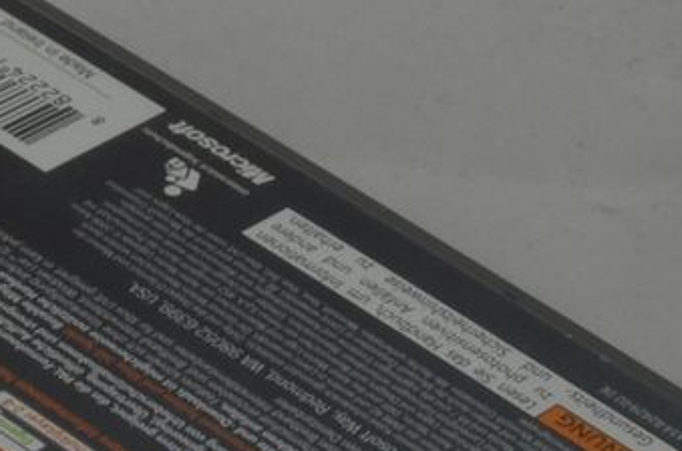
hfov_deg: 6.4
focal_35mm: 319
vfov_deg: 4.3
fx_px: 6026
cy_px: 583
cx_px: -225
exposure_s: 1/3
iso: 100
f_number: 20
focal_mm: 40
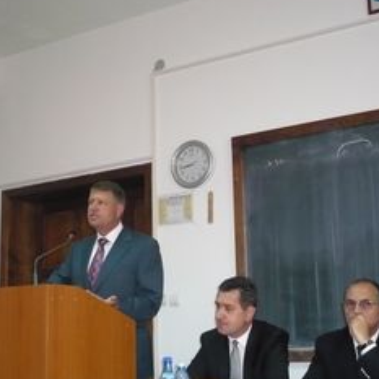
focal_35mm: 53
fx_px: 657
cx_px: 215
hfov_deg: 32.2
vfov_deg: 32.1
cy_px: 220
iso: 320
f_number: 2.8
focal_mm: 5.8
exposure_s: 1/30
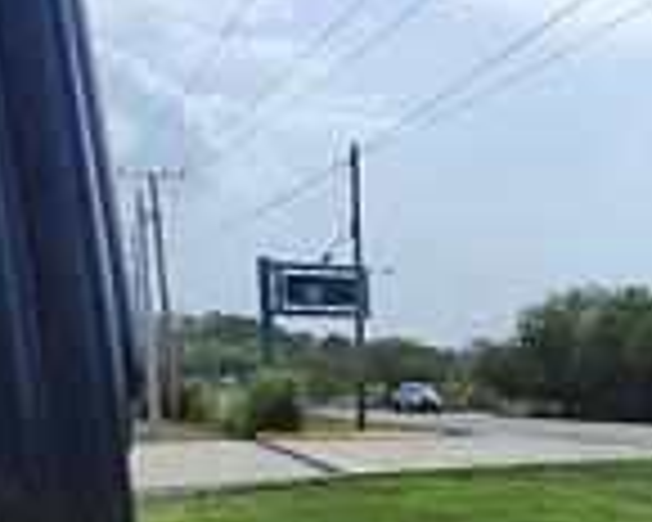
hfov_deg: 25.7
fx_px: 1274
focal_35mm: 66
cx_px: 785
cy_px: 598
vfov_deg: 21.7
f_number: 1.88
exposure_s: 1/2349
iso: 50
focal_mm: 5.59
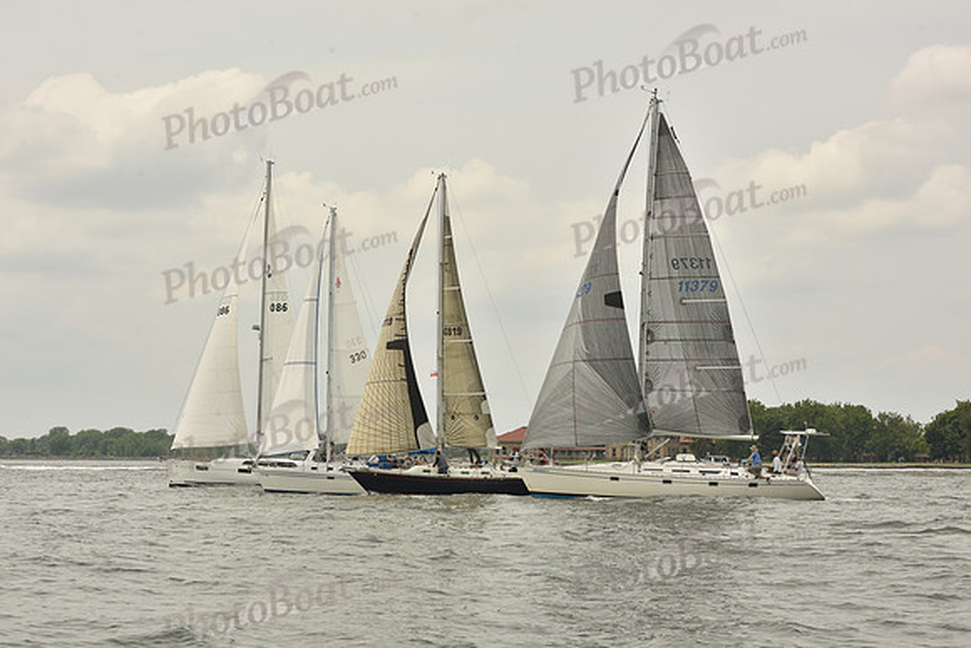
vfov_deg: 19.5
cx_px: 486
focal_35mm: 70
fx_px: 1888
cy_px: 324
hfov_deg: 28.8
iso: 250
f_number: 11
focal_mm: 70
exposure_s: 1/640
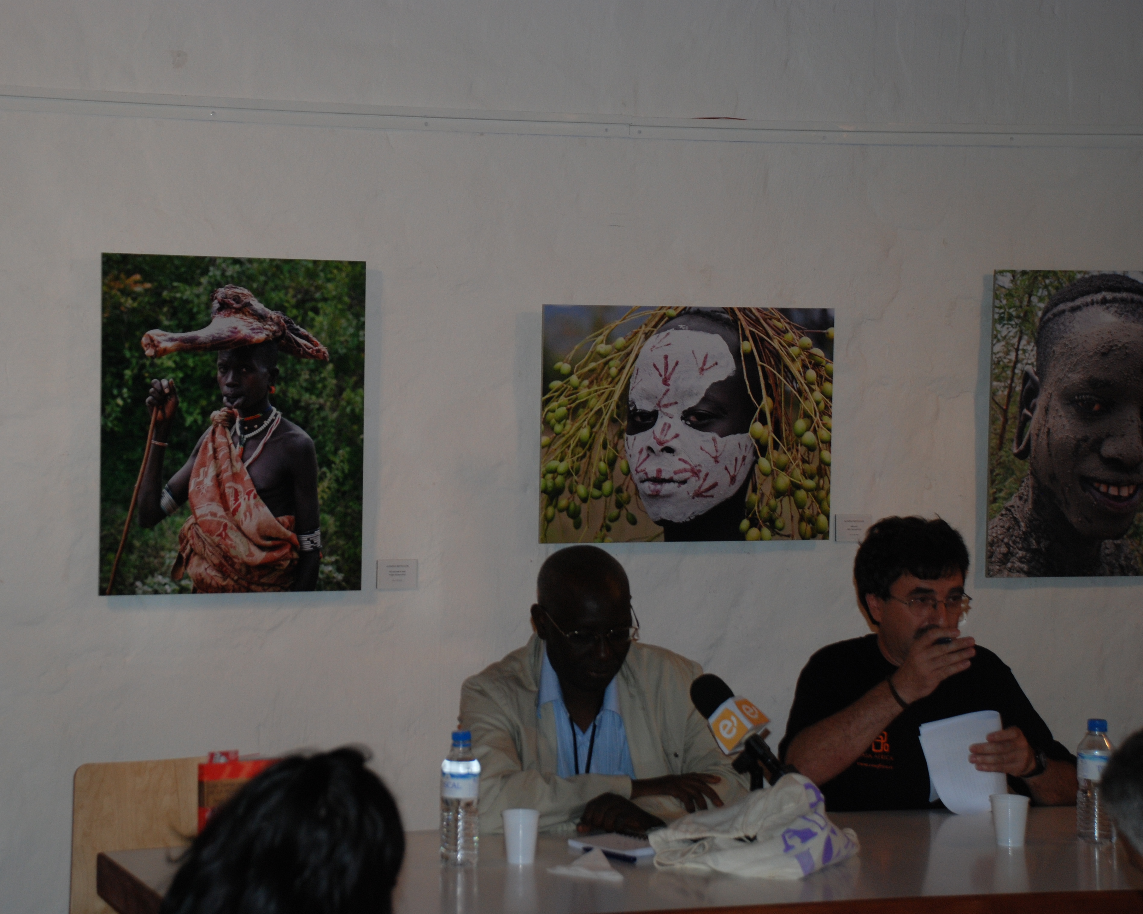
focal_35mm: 81
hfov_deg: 23.5
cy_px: 457
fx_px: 2740
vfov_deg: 18.9
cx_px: 474
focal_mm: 48
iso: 320
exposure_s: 1/60
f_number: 4.8
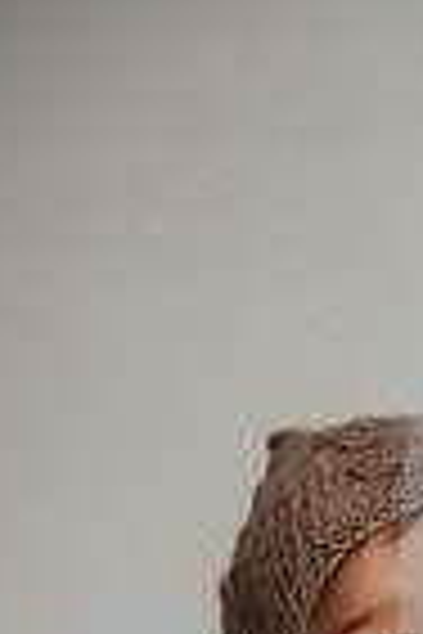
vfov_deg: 10.3
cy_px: 958
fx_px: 3384
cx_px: 549
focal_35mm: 192
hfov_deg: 7.1
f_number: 2.8
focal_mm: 60
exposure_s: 1/125
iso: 100
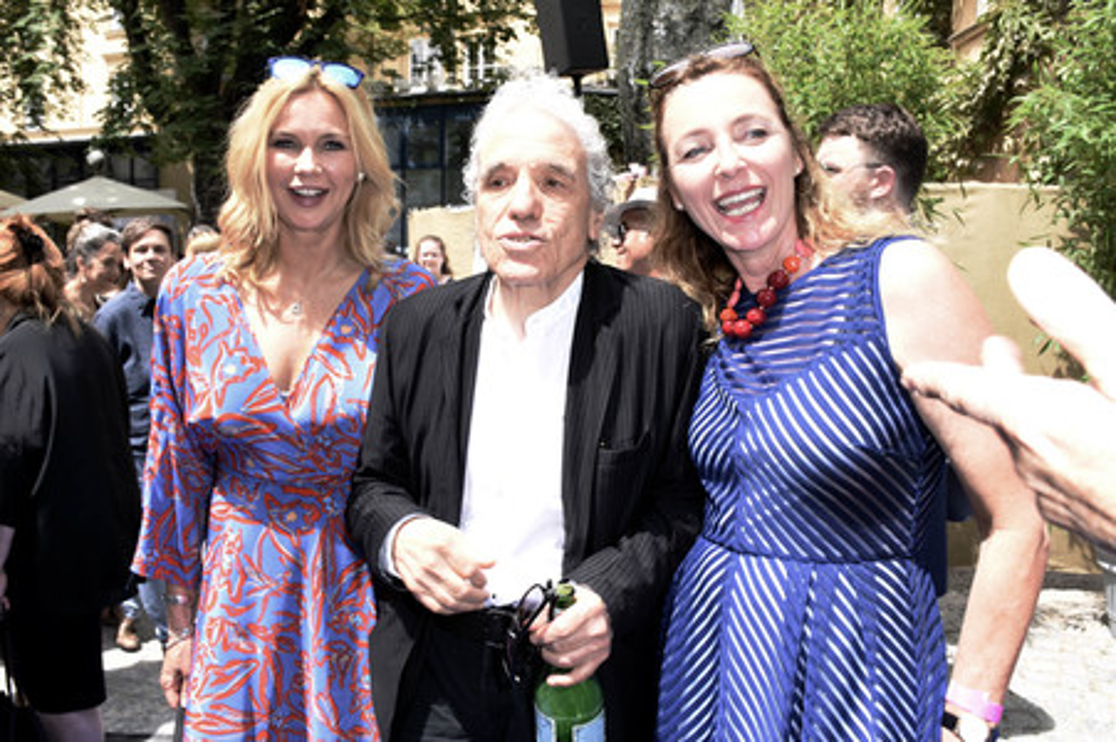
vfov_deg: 43.5
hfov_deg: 62.0
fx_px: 929
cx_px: 558
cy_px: 371
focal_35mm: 30
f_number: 6.3
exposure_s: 1/160
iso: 200
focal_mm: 20
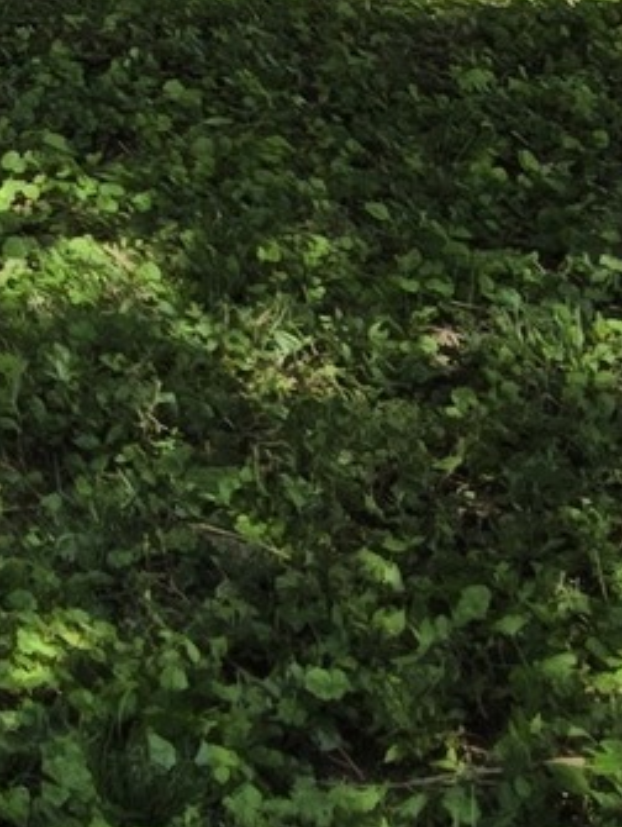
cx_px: -1034
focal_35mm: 158
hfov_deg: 8.4
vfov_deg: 11.1
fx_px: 3778
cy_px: -931
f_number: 1.8
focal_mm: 5.4
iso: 25
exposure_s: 1/973
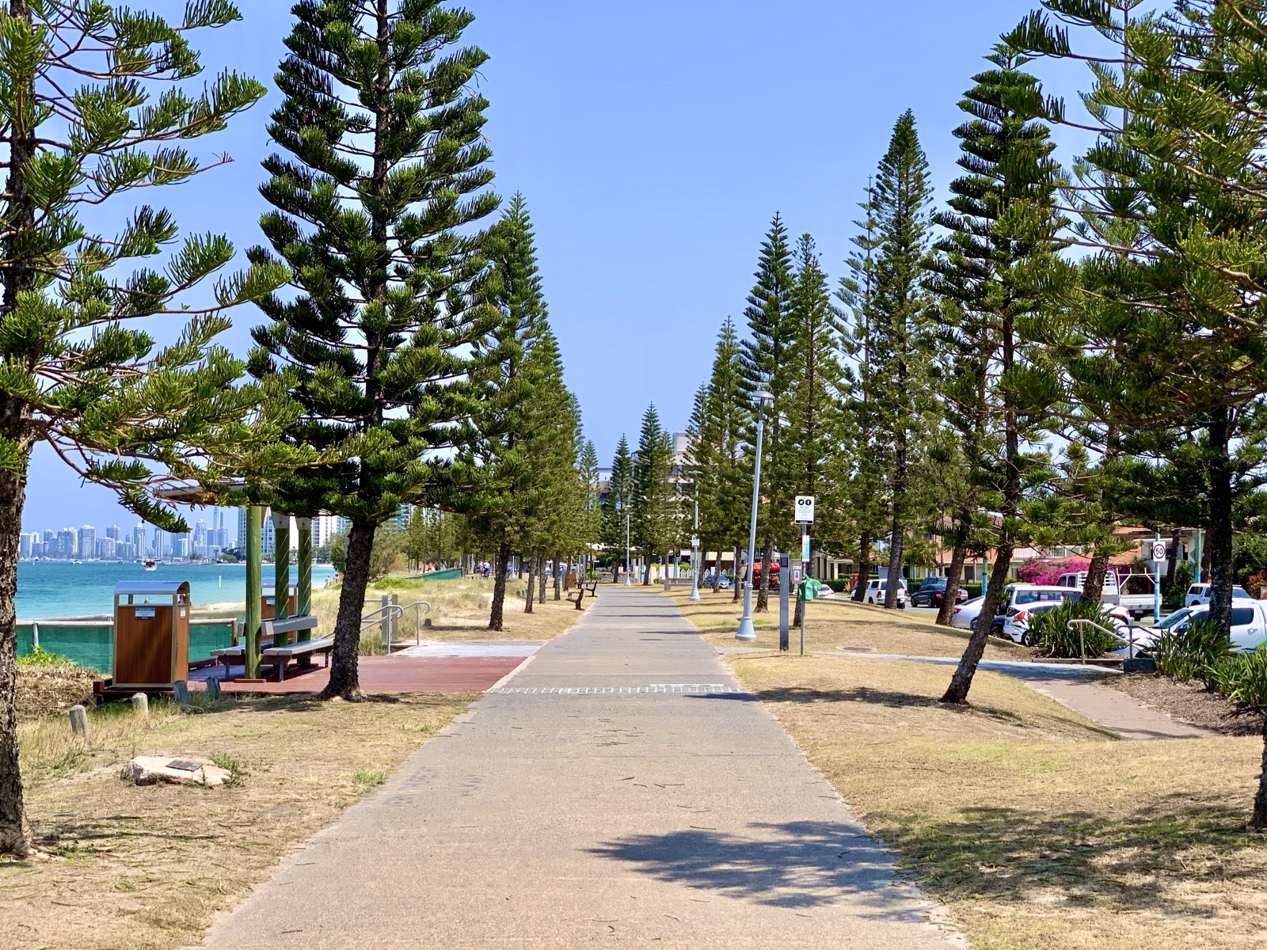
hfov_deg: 36.8
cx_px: 634
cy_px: 475
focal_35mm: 52
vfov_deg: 28.0
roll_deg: -1.9
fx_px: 1903
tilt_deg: +3.9
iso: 16
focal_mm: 6
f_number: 2.4
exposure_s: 1/1043
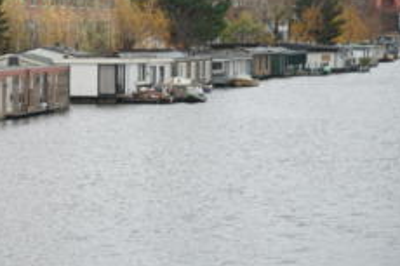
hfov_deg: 12.5
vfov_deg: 8.4
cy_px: 100
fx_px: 1810
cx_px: 35
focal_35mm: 163
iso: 320
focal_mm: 75
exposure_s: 1/80
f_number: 4
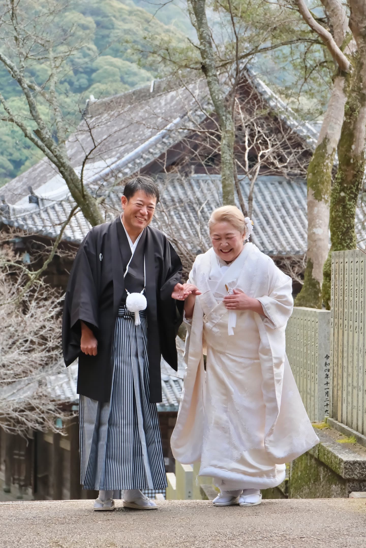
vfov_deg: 19.5
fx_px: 1601
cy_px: 274
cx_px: 183
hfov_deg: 13.0
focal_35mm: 105
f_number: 5.6
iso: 1600
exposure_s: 1/200
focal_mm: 70
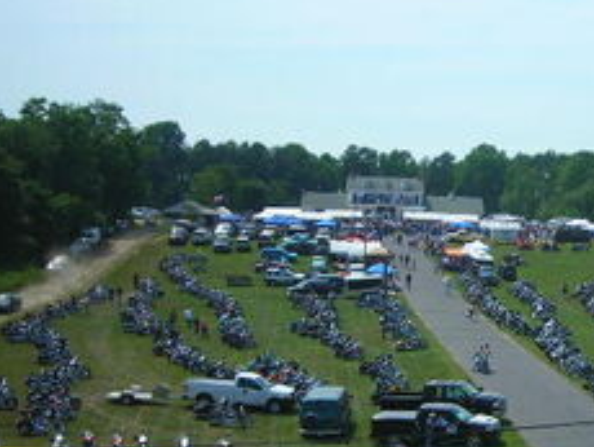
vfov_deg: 22.2
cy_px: 287
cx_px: 421
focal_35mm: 66
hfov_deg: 29.0
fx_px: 1134
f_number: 6.4
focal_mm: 6.3
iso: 50
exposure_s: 1/219
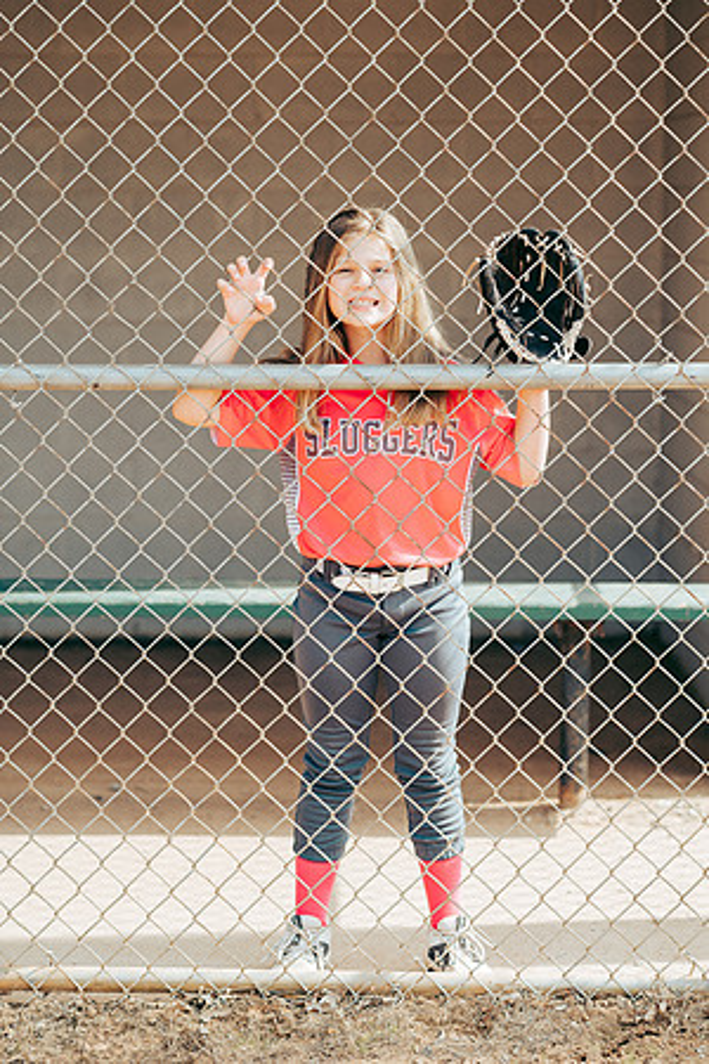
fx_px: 2511
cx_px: 354
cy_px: 532
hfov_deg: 16.1
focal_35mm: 85
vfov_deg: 23.9
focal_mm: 85
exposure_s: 1/800
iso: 160
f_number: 2.8
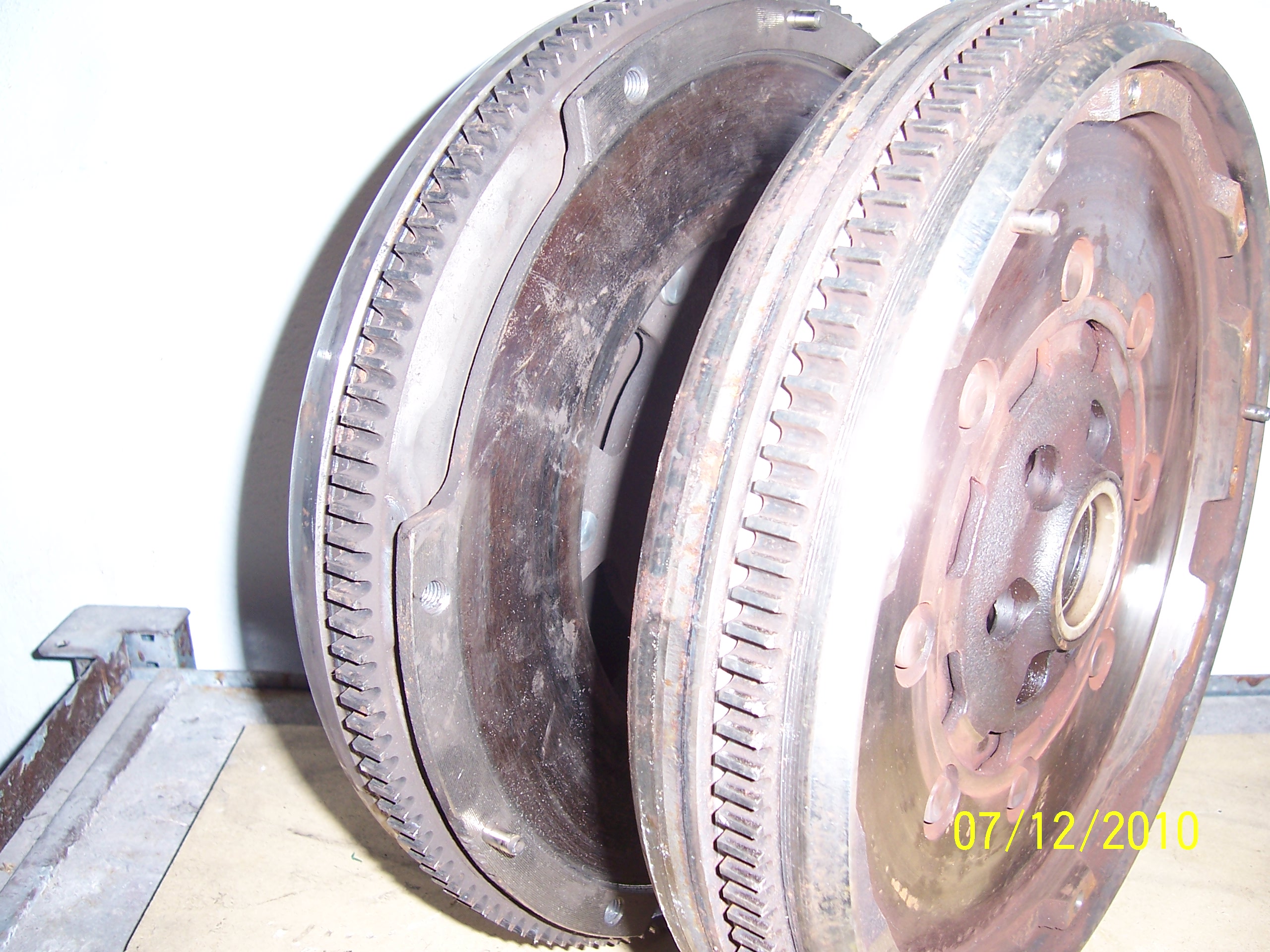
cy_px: 476
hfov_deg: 51.4
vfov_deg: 39.7
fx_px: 1321
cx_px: 635
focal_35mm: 36
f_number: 3
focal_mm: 6
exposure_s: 1/60
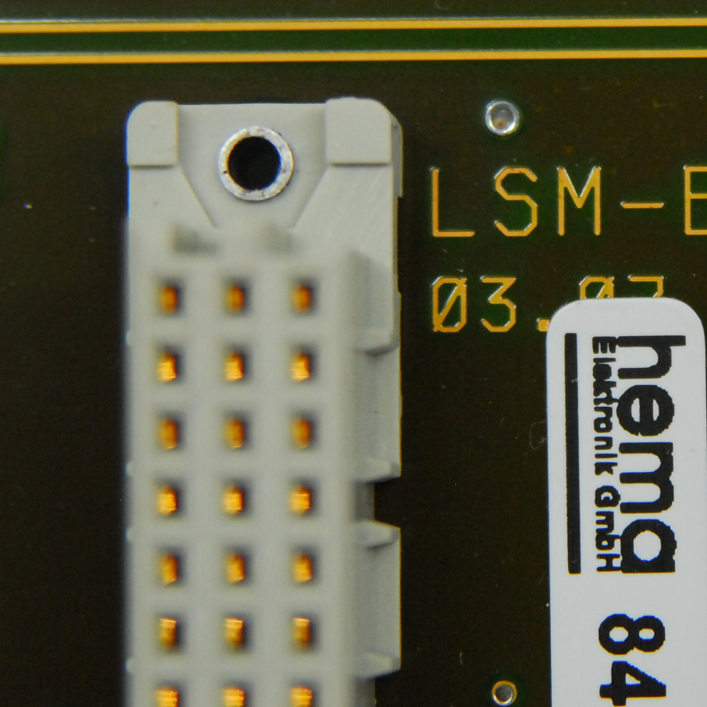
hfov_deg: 6.6
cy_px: 230
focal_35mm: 265
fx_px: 6123
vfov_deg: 6.6
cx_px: 650
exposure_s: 1/100
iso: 800
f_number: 4
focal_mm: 80
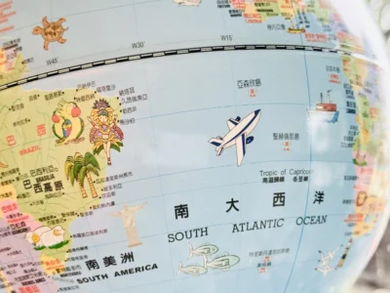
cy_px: 146
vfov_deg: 30.3
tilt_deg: -4.3
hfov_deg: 39.7
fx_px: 541
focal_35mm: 48
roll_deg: -3.4
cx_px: 195
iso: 250
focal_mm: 6.86
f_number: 1.78
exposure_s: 1/48
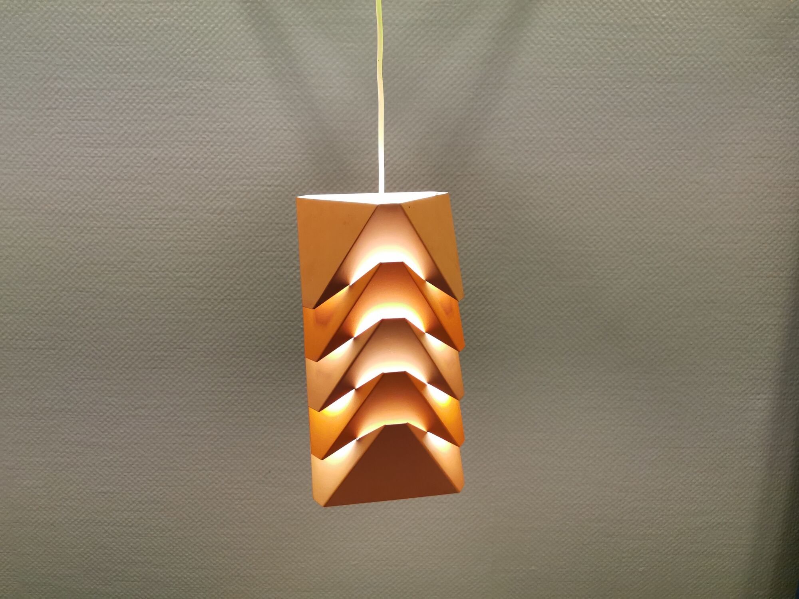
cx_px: 400
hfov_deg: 65.3
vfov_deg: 51.4
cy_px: 300
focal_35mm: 27
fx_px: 623
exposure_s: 1/60
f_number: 1.6
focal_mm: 5.56
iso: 160
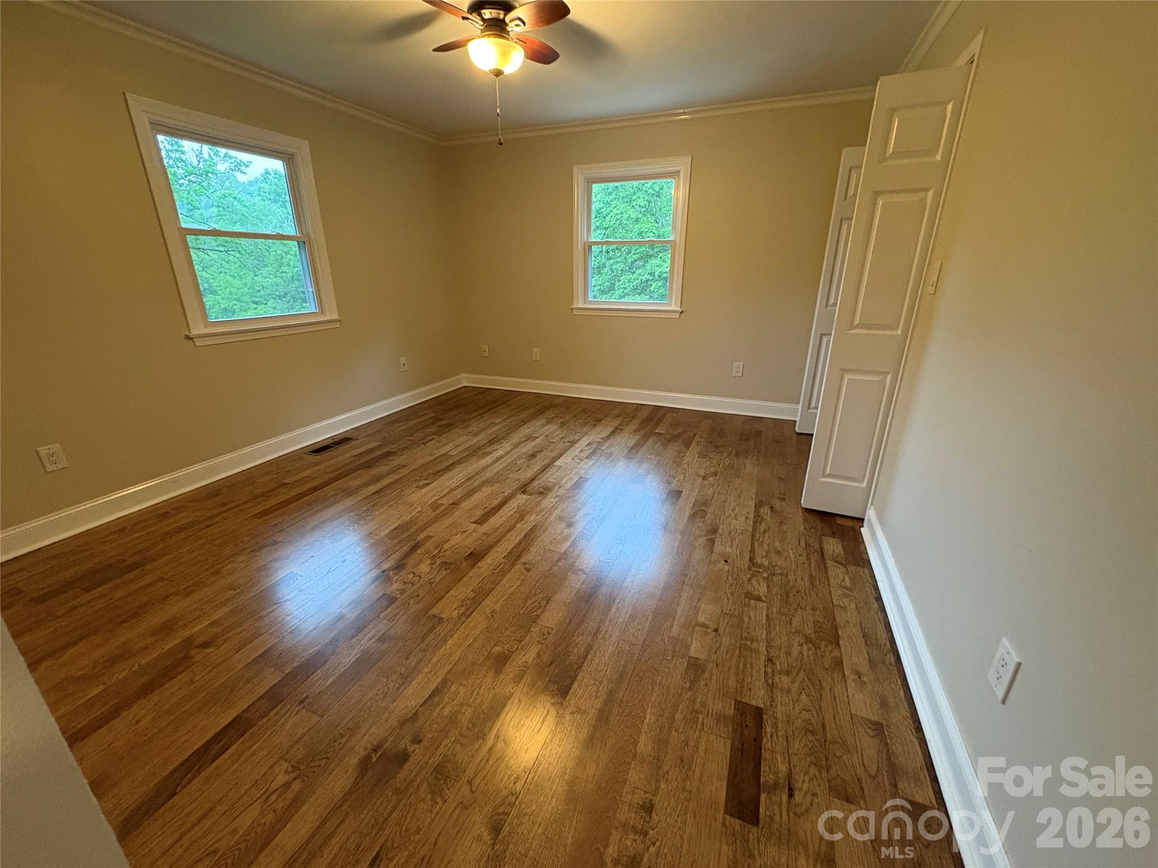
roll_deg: -0.6
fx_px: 468
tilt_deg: -19.9
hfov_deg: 102.1
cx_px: 579
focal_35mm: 14
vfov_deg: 85.7
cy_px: 434
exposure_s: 1/60
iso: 500
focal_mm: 2.22
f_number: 2.2
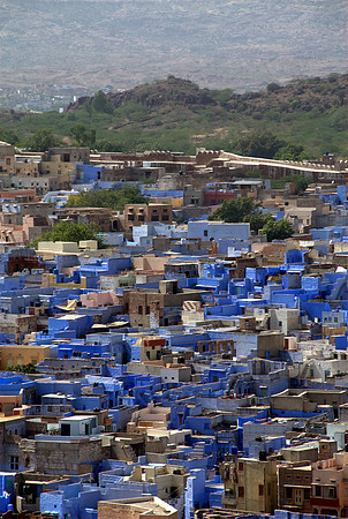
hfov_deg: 4.6
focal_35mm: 300
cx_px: 174
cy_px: 260
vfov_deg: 6.9
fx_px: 4330
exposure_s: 1/250
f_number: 8
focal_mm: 200
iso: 100
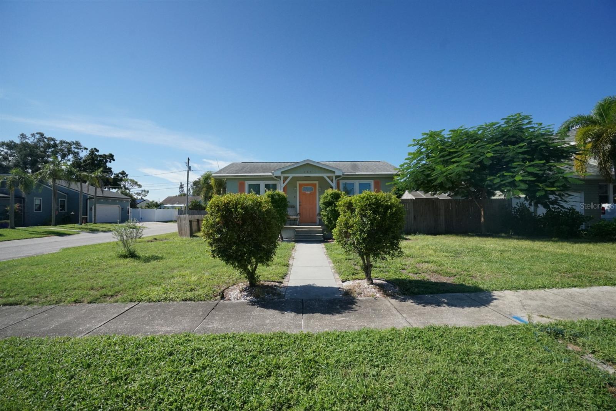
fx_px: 274
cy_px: 206
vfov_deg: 73.8
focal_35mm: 16
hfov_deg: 96.7
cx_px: 308
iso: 1600
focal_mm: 16
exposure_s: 1/6400
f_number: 7.1
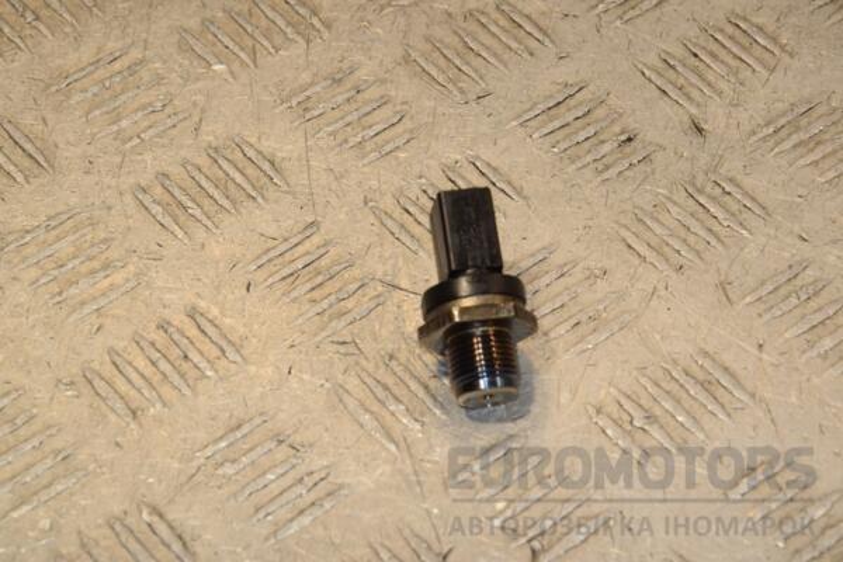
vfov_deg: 9.9
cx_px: 422
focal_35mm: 138
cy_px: 281
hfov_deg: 14.9
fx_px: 3231
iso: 800
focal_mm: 92
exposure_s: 1/200
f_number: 10
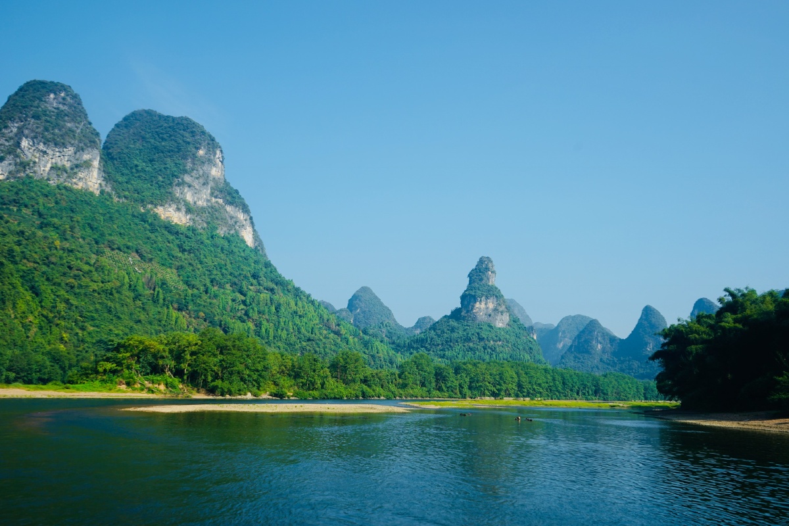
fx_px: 614
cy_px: 263
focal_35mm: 28
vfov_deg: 46.4
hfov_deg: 65.5
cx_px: 394
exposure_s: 1/250
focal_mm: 28
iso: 100
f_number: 8
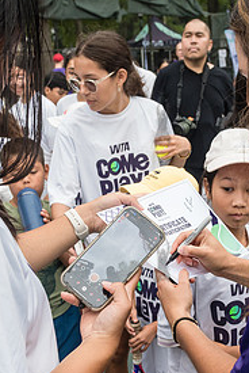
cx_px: 170
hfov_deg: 24.5
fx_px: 569
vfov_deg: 35.7
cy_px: 264
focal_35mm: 55
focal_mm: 24
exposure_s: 1/500
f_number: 5
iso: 1000
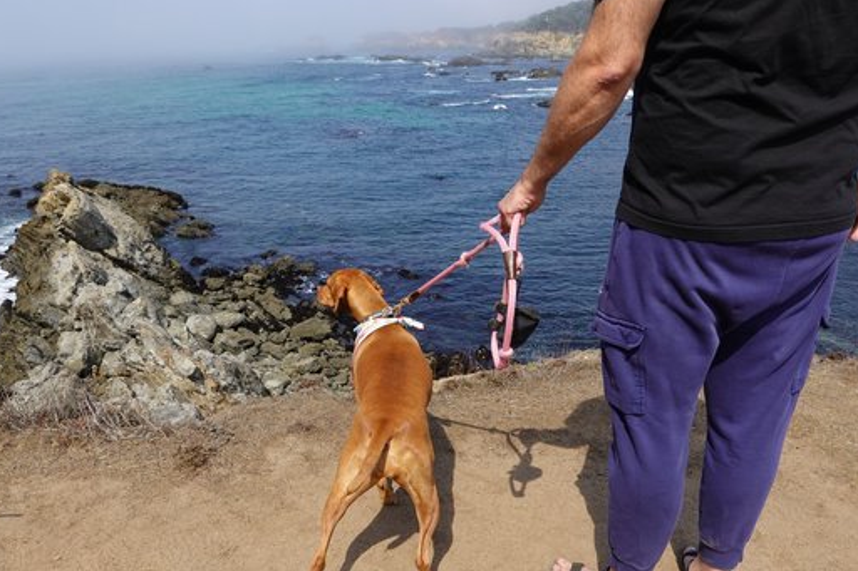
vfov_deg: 43.4
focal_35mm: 30
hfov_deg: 61.9
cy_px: 342
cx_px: 407
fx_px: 715
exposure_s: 1/400
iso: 100
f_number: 5.6
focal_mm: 9
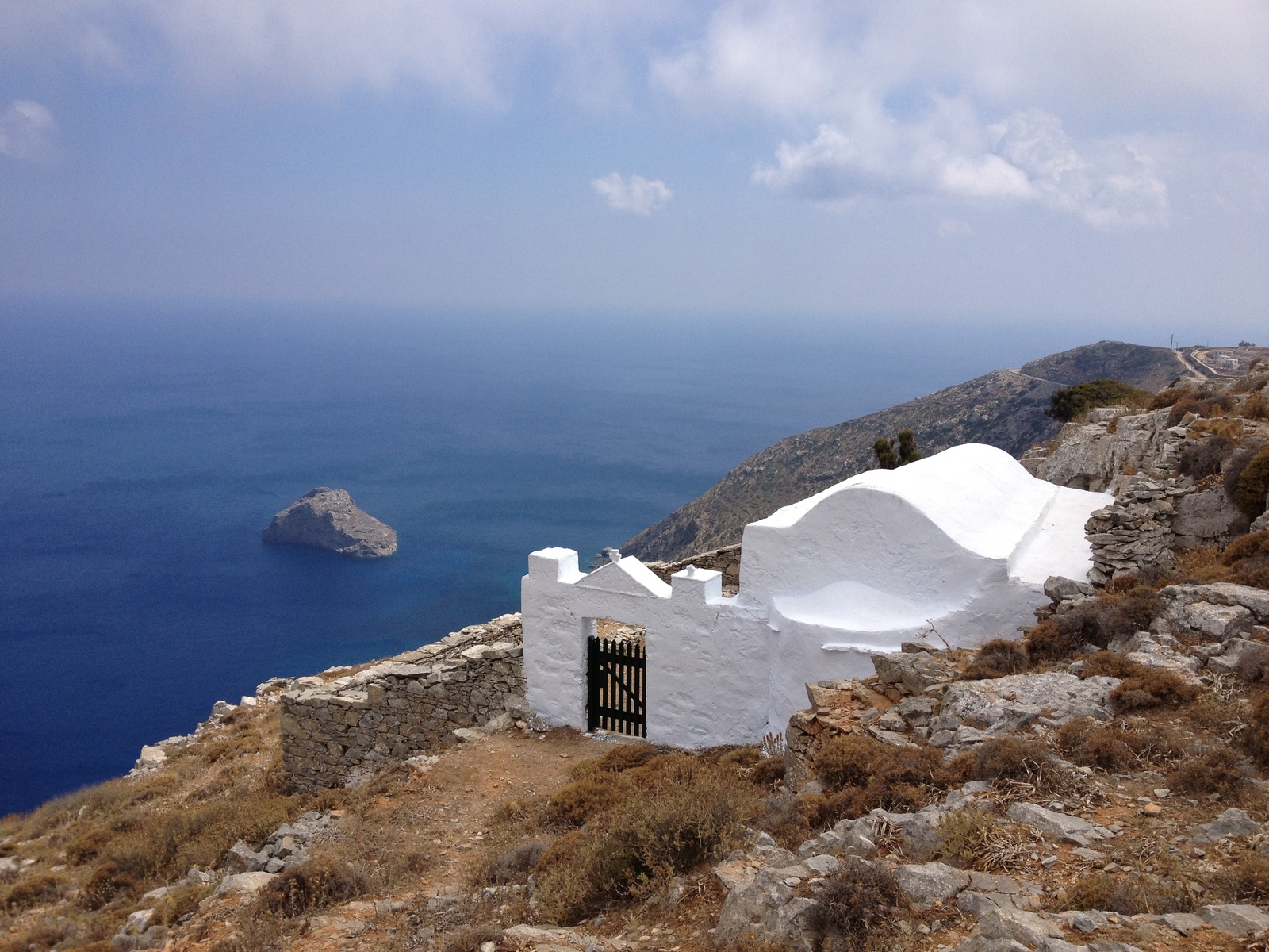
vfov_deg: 40.7
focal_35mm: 35
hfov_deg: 52.6
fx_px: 1283
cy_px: 476
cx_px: 634
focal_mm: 4.28
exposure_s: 1/2404
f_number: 2.4
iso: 50
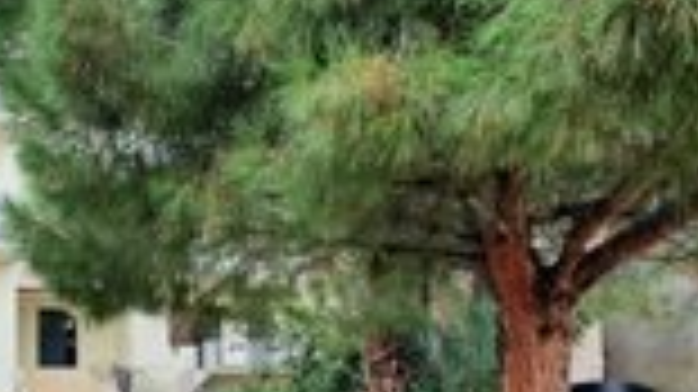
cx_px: 95
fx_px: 610
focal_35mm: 33
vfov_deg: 33.1
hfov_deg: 53.5
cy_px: 378
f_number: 2.2
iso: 50
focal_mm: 1.8
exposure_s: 1/268
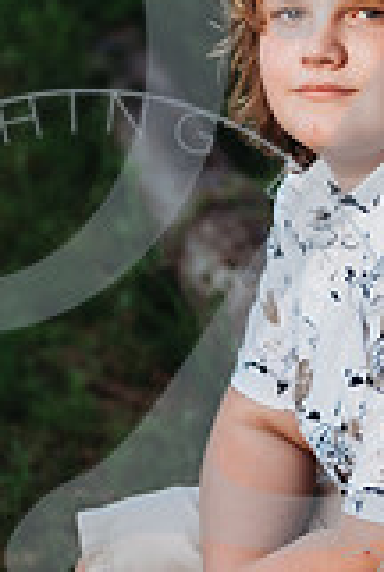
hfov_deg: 8.0
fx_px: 2756
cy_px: 149
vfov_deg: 11.8
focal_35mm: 173
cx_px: 249
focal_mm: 62
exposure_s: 1/400
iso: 160
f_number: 2.8
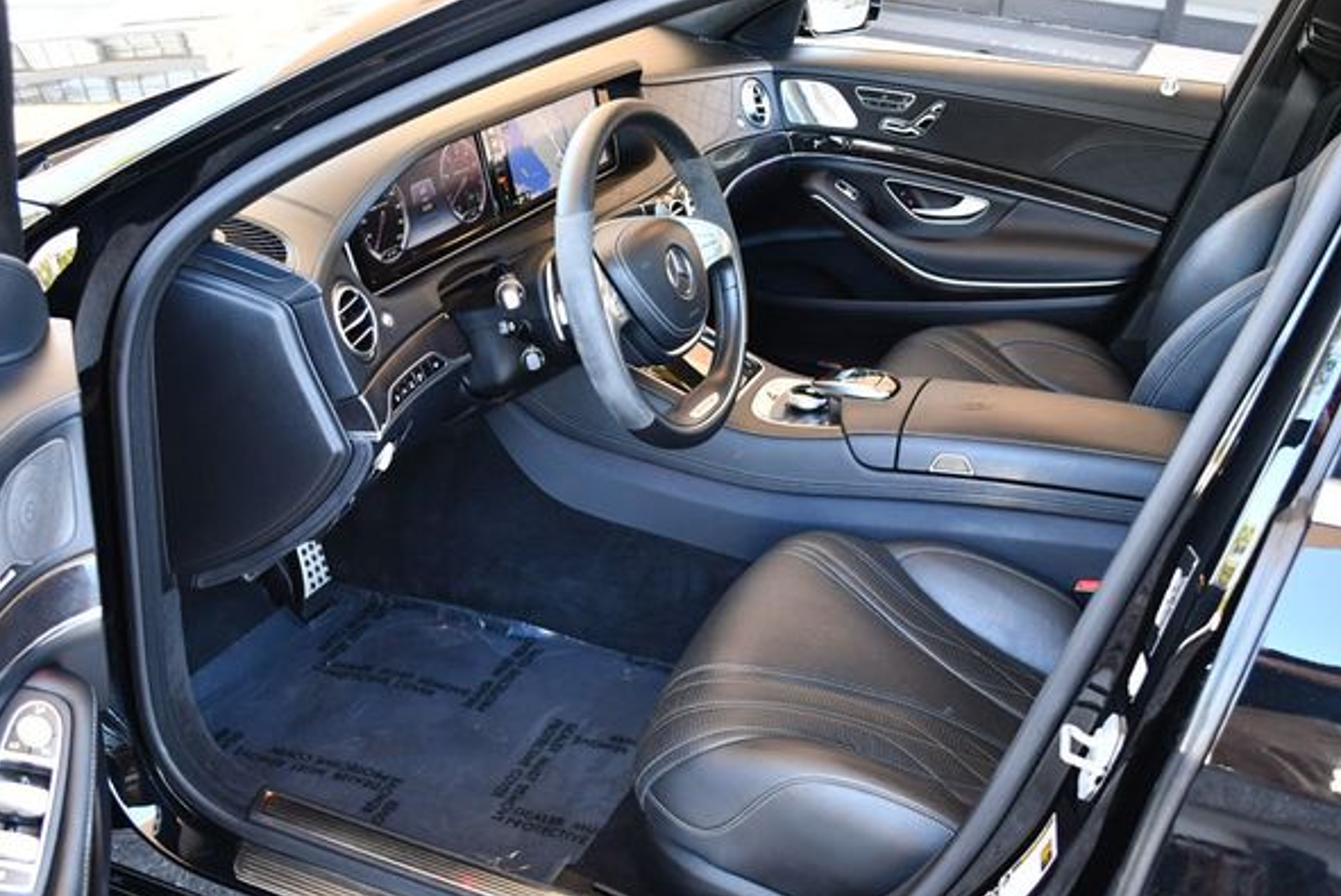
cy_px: 479
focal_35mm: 39
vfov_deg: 34.3
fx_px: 1454
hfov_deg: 49.5
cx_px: 653
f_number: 3.5
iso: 900
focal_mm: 18
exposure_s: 1/125
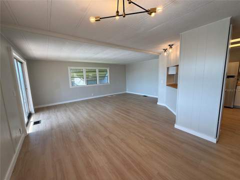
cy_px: 90
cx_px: 120
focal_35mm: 14
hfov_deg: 102.1
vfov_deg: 85.7
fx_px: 97
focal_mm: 2.22
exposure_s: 1/120
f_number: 2.2
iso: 64
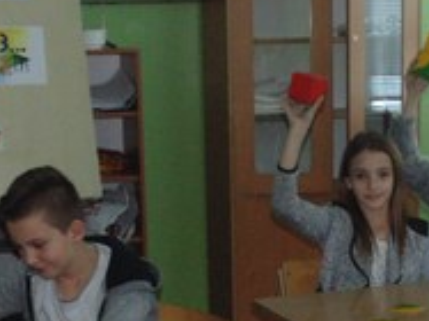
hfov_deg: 20.9
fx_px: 1164
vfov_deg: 15.5
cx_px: 236
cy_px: 284
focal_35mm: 94
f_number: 3.1
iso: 200
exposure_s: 1/30
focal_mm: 4
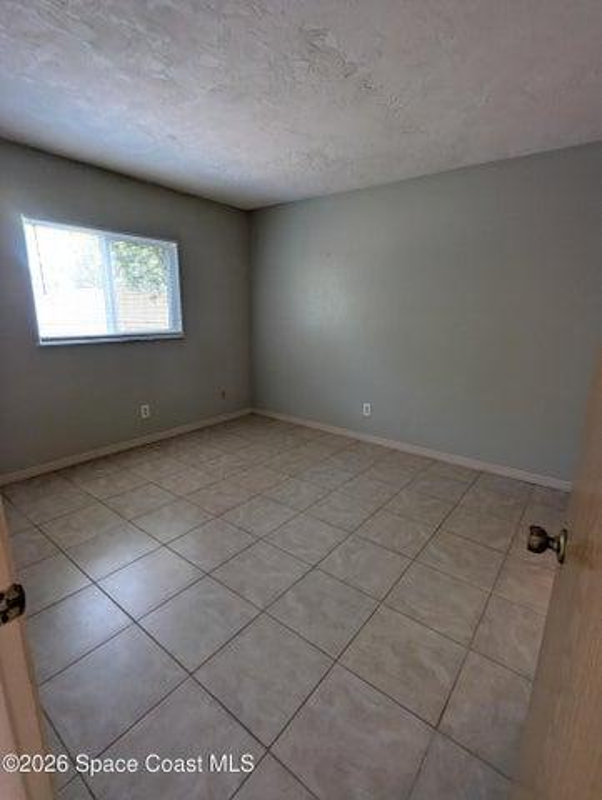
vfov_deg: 94.4
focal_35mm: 16
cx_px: 301
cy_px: 400
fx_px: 370
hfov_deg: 78.2
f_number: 2.2
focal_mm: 2.35
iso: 58
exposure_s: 1/40
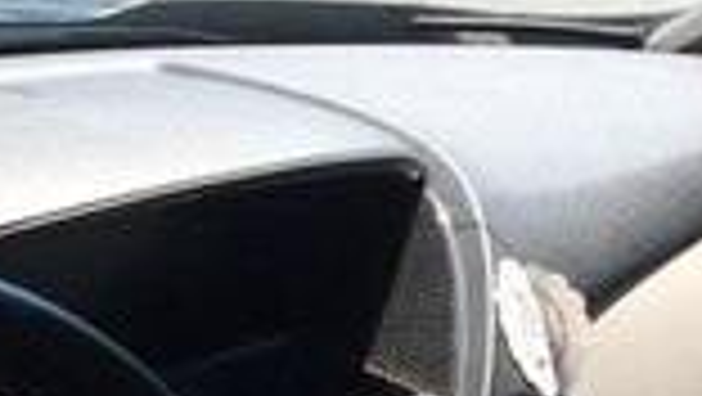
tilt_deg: -29.4
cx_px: -148
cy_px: 812
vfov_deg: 8.6
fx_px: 2496
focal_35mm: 134
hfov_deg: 15.4
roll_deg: -7.4
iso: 32
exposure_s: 1/466
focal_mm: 4.15
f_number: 2.2
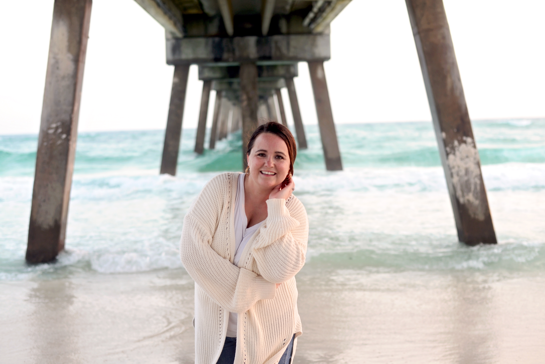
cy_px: 182
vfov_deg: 27.0
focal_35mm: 50
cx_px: 272
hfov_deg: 39.6
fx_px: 757
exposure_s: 1/200
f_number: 2.8
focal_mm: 50
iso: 160
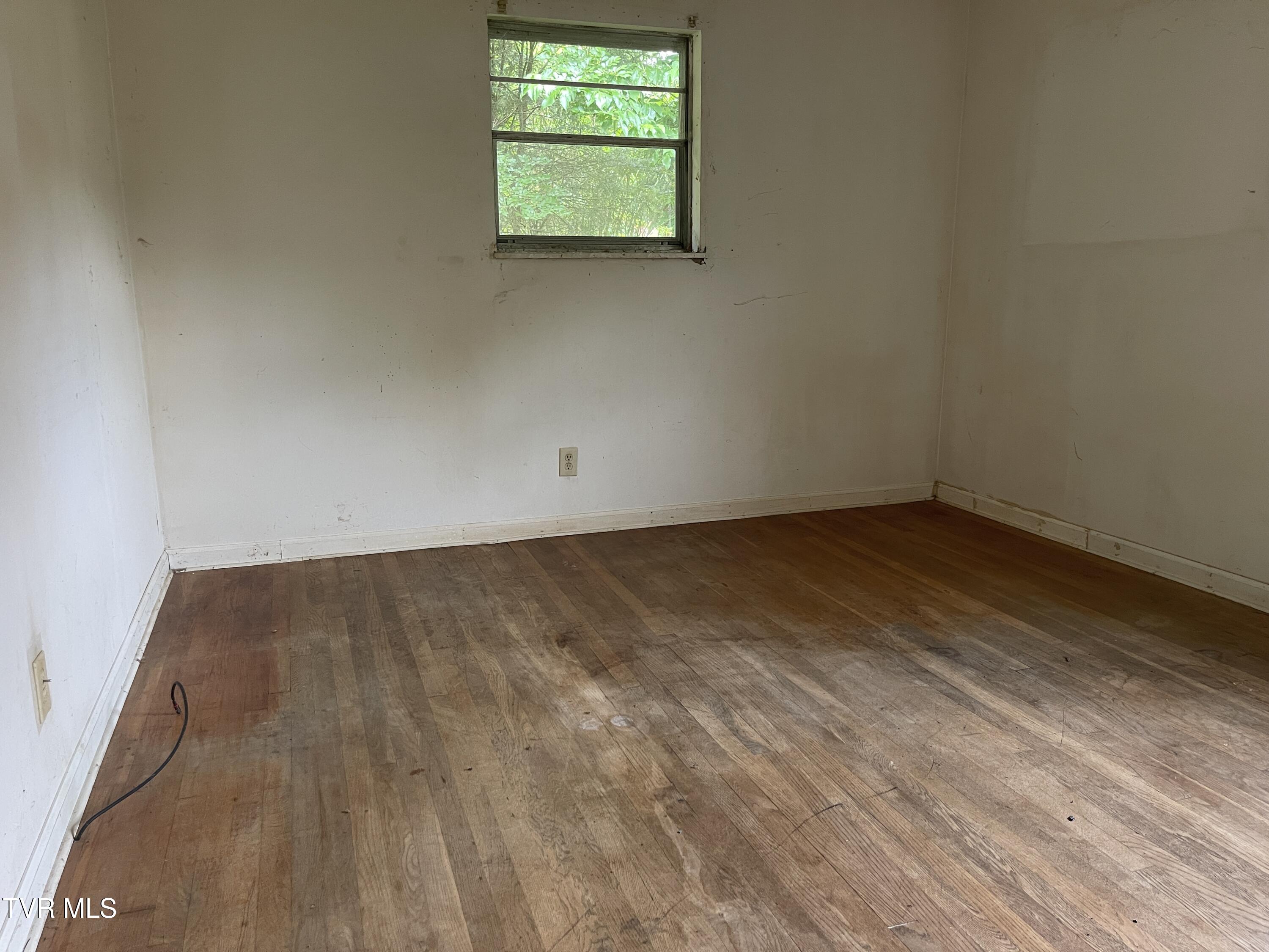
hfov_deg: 69.4
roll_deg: +0.0
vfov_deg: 54.9
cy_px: 476
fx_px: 916
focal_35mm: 25
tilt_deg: -13.0
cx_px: 634
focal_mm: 5.1
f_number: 1.6
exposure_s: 1/60
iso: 200
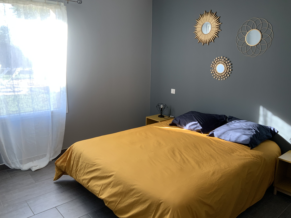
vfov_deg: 48.2
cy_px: 109
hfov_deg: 61.7
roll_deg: -1.4
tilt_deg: -12.9
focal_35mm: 29
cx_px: 146
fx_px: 244
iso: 64
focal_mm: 3
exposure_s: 1/115
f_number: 1.8
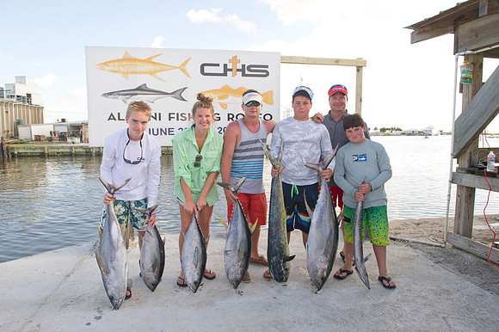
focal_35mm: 24
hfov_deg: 73.8
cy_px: 166
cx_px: 250
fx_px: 332
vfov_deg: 53.1
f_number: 8
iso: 400
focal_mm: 24
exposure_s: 1/250
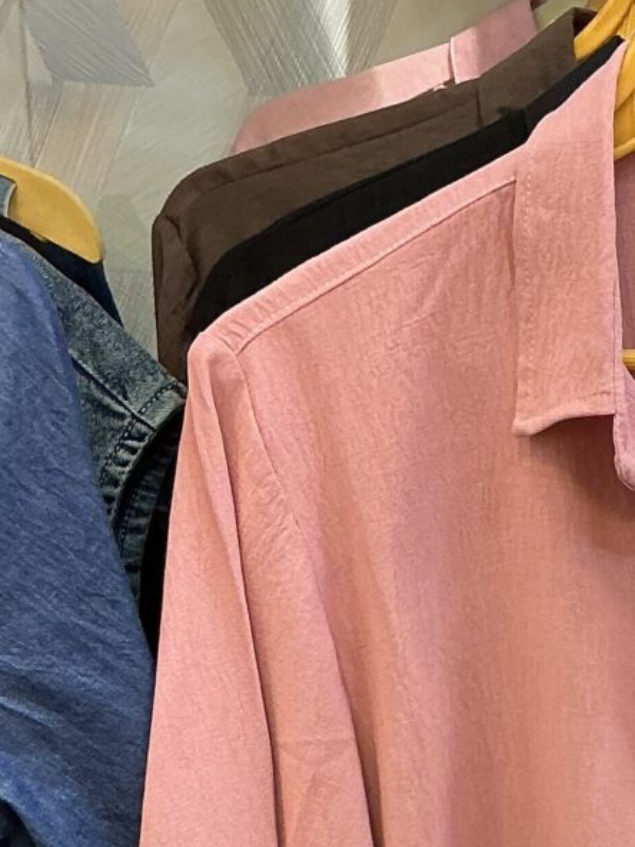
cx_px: 749
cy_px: 1006
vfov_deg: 19.7
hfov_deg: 15.2
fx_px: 2299
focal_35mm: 94
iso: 64
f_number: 1.8
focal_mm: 3
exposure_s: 1/50
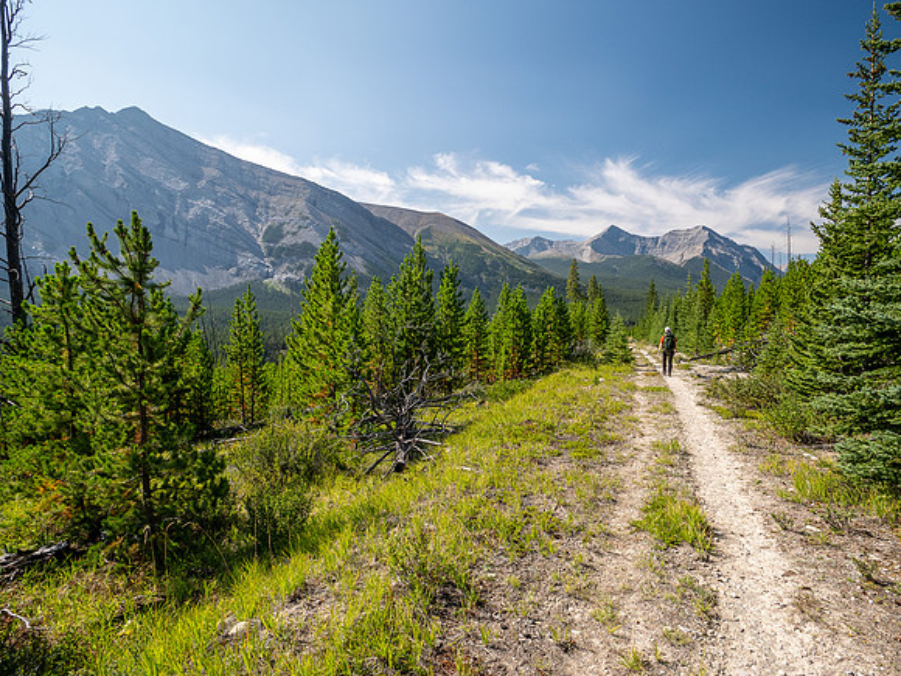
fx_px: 469
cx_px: 450
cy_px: 338
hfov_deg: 87.8
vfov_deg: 71.6
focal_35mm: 18
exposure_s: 1/80
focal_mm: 9
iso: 200
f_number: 8
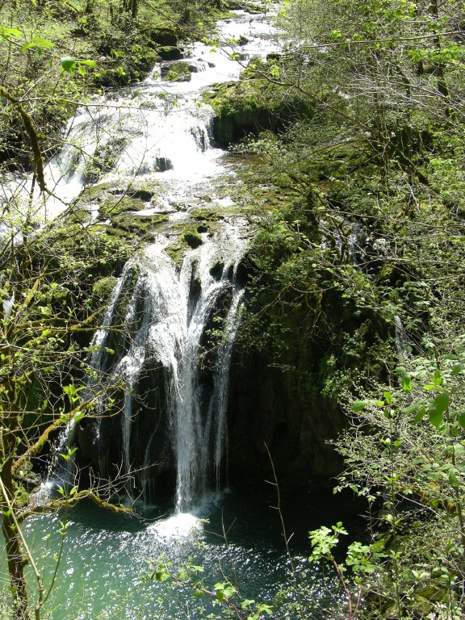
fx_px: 896
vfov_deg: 38.2
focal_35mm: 50
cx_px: 232
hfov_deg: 29.1
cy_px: 310
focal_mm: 12.7
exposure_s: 1/98
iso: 50
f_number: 4.8
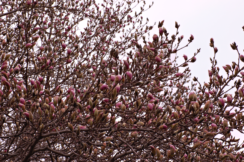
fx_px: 711
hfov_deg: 19.5
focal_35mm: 105
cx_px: 122
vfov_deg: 13.0
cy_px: 81
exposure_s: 1/100
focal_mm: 70
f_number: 11
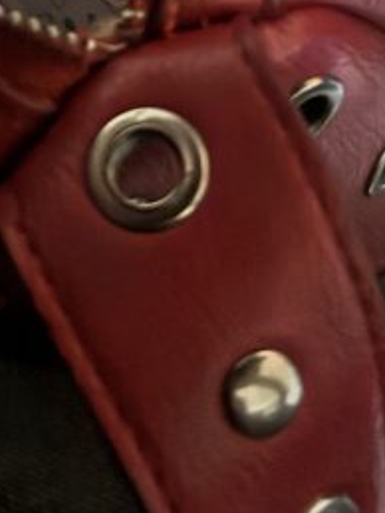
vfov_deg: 17.6
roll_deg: -14.2
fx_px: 1410
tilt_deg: -38.8
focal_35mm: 95
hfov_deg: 15.2
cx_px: -30
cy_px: -343
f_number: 1.78
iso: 2500
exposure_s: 1/9
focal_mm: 6.76
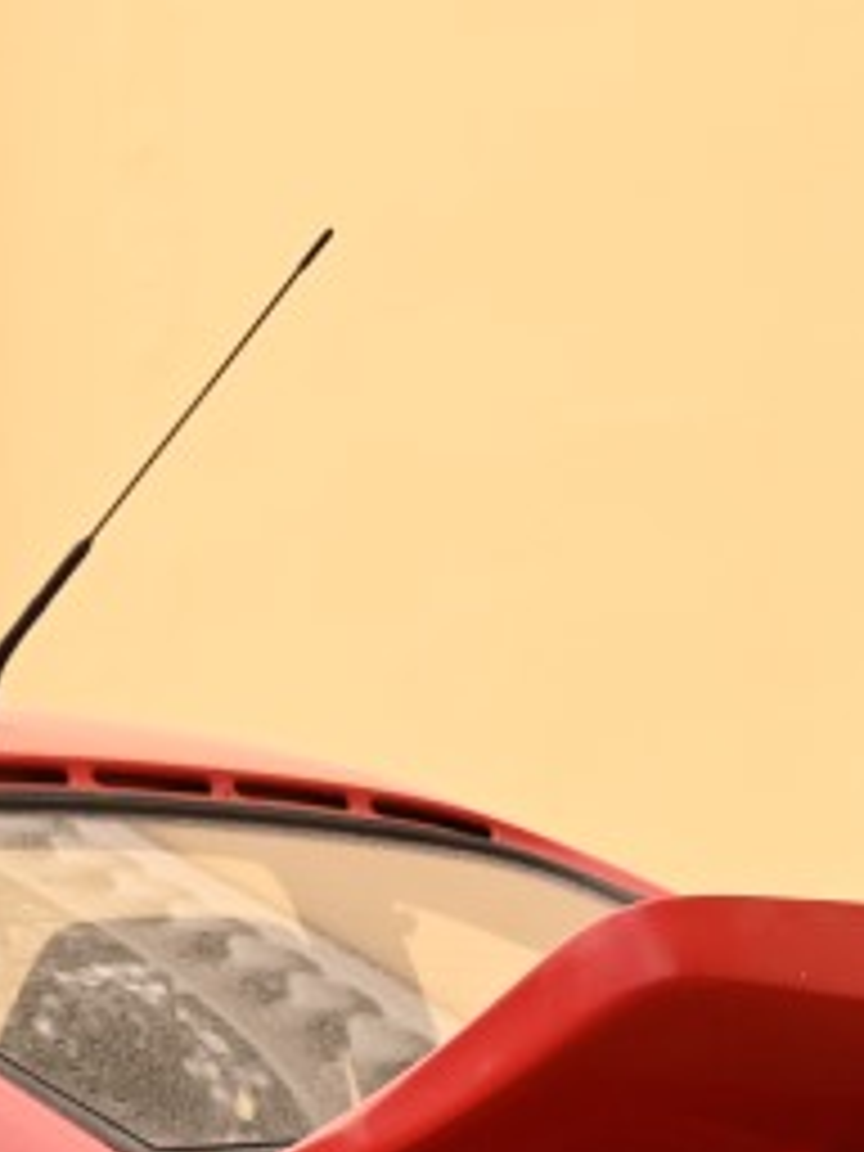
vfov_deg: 11.7
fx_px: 5491
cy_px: 1472
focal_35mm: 165
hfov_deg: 8.9
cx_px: -58
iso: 200
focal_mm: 40
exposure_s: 1/200
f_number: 6.3
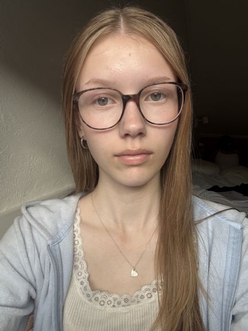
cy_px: 166
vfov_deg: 60.0
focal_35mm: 30
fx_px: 287
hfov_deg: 46.8
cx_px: 124
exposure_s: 1/173
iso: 20
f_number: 1.9
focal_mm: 2.69
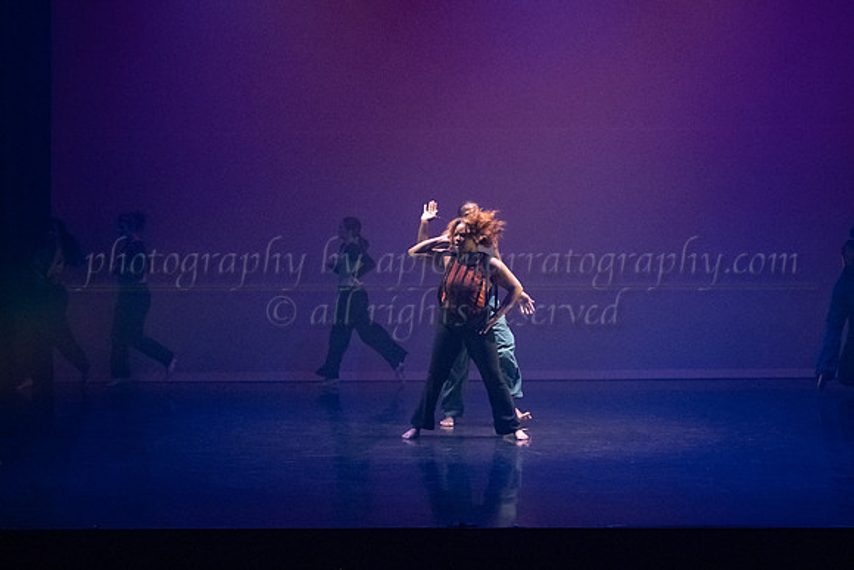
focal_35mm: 85
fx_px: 2020
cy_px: 282
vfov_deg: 16.1
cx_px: 488
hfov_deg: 23.9
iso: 4000
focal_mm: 60
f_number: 3.5
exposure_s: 1/400
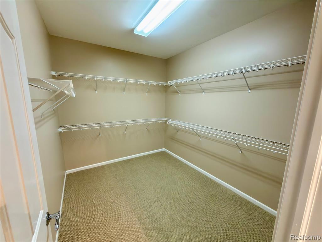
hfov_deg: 102.1
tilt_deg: -9.3
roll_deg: -1.2
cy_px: 121
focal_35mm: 14
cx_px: 161
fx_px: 130
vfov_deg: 85.7
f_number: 2.2
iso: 125
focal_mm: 2.22
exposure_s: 1/30
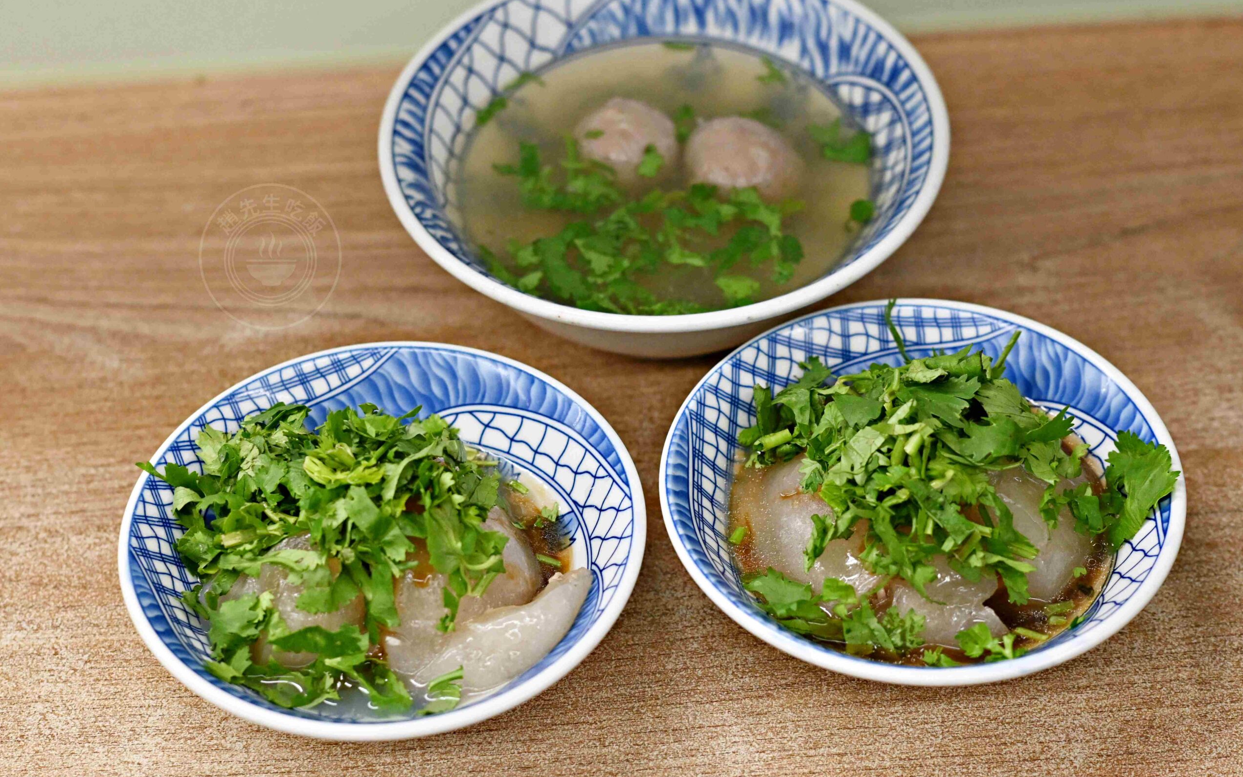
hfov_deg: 26.8
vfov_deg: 16.9
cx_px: 626
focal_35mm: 77
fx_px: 2608
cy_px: 366
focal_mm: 50
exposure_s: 1/250
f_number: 3.2
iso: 1250
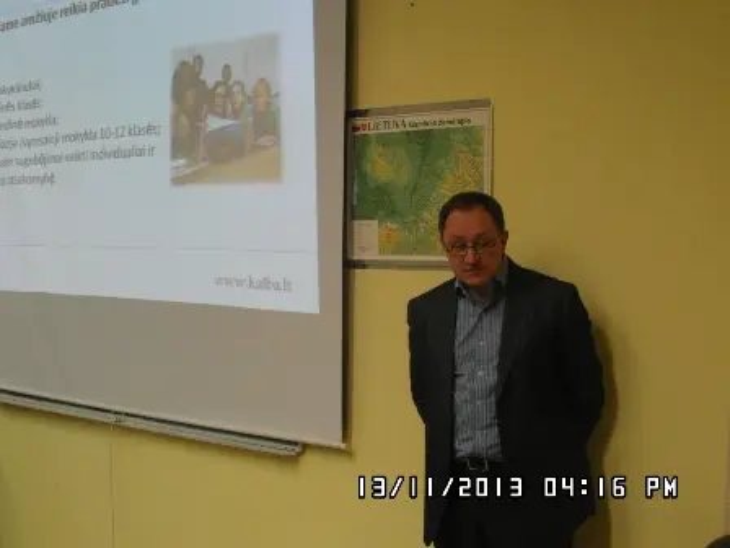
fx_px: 1118
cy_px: 274
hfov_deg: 36.2
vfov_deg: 27.5
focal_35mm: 53
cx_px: 365
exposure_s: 1/30
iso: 320
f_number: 3.8
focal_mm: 8.7
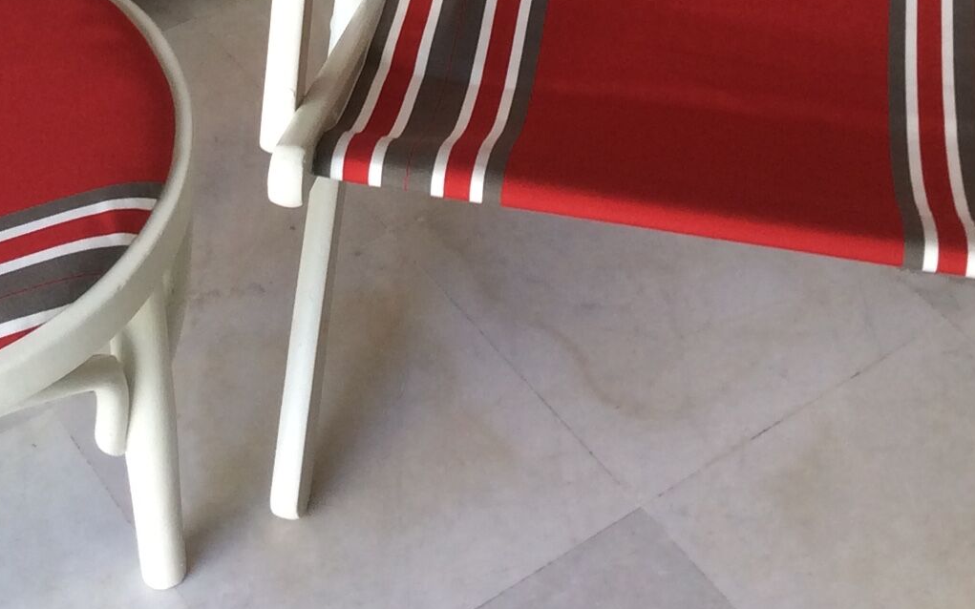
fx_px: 2285
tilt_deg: -33.7
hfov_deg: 24.0
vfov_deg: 14.2
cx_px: 322
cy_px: -312
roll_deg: +0.8
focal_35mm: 86
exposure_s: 1/50
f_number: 2.4
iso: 32
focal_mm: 3.3
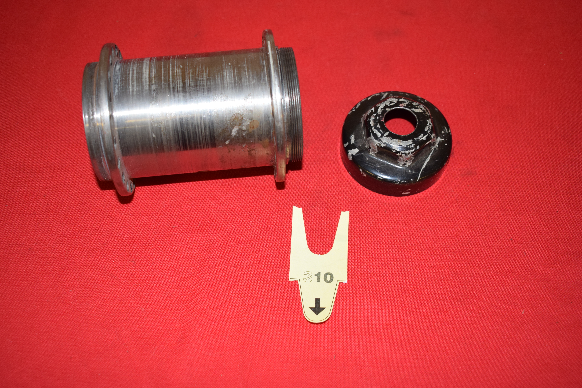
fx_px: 703
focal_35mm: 44
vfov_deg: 30.9
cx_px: 291
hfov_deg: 45.0
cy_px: 194
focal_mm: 29
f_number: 5
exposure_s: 1/200
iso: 1250
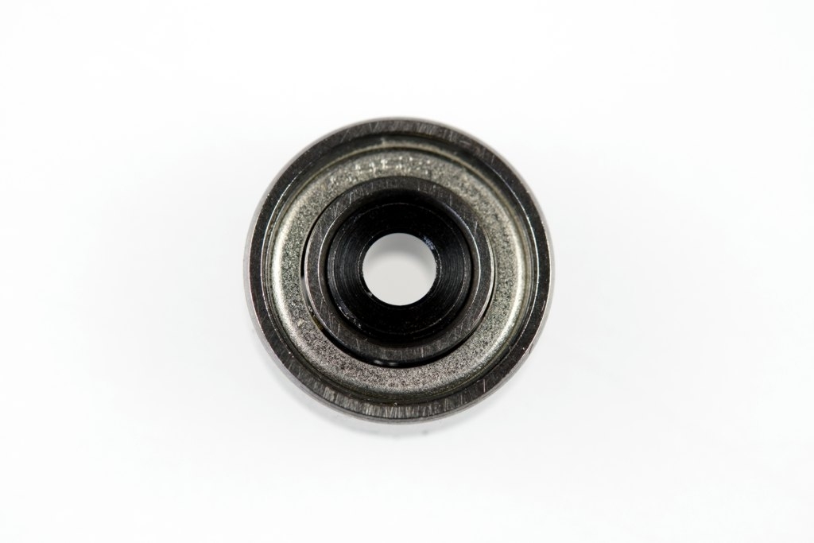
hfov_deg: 22.6
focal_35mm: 90
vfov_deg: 15.2
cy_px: 272
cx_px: 407
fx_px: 2035
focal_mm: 60
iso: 400
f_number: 5
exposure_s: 1/160
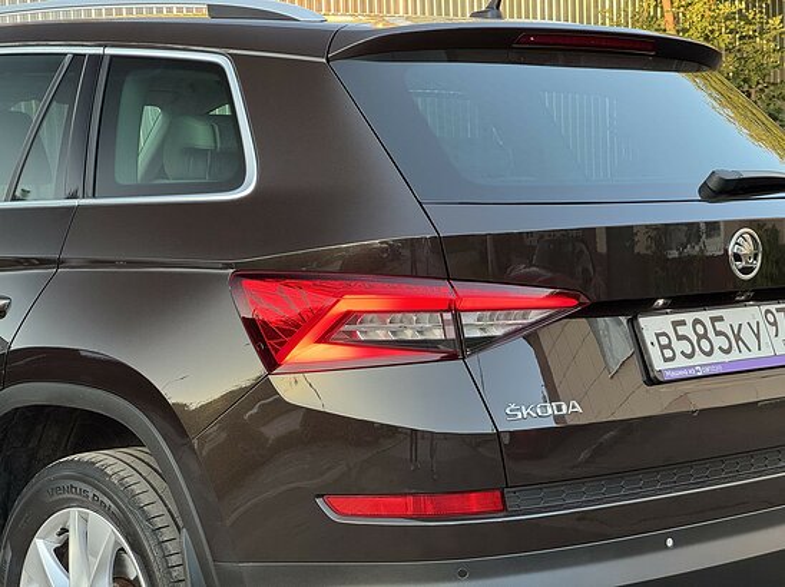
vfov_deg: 19.1
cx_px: 392
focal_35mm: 77
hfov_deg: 25.4
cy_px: 294
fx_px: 1745
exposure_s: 1/85
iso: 200
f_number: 2.8
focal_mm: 9
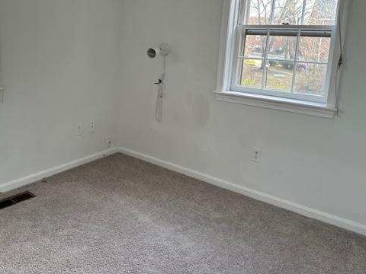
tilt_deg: -10.0
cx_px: 145
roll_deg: -2.9
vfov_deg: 43.7
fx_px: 338
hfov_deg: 56.3
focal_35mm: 32
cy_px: 97
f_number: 1.78
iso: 125
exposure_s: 1/120
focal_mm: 6.86
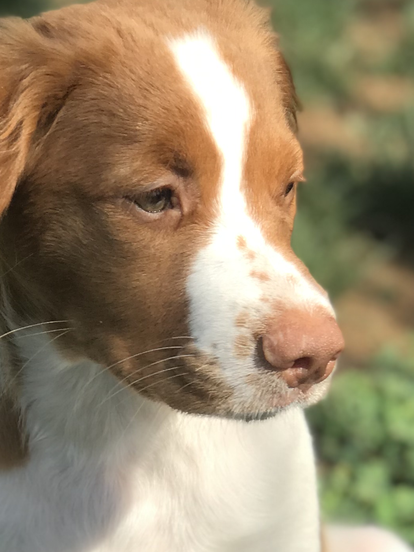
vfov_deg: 11.9
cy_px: 535
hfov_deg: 9.0
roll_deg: -1.8
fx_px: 2615
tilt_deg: -26.8
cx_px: 93
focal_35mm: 164
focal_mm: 6.6
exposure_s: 1/618
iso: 20
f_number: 2.8
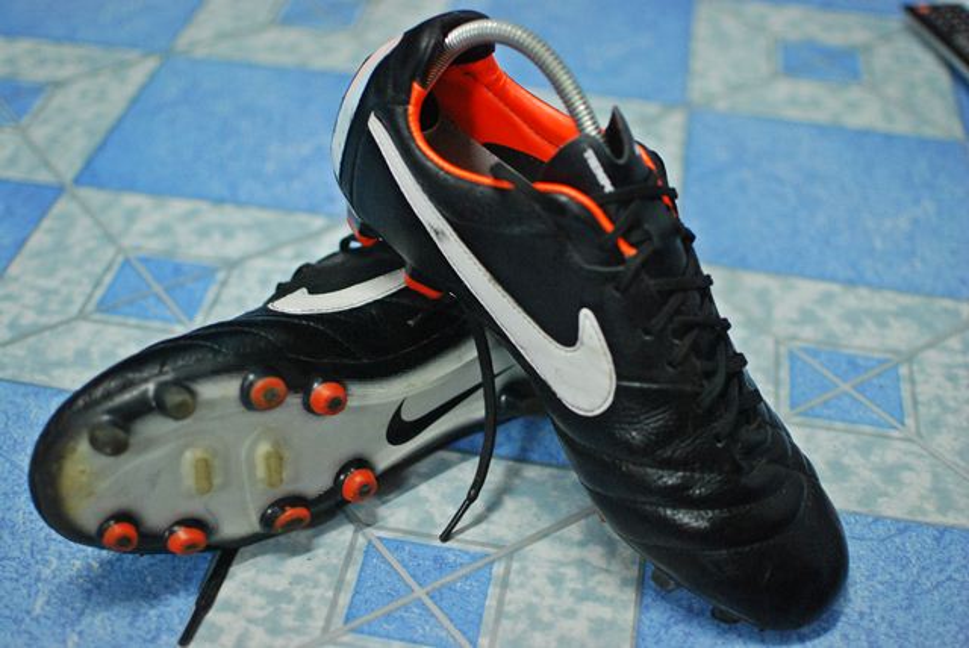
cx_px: 484
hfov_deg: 37.8
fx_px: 1414
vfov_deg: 25.8
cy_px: 324
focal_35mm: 52
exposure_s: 1/40
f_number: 1.8
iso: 800
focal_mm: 35
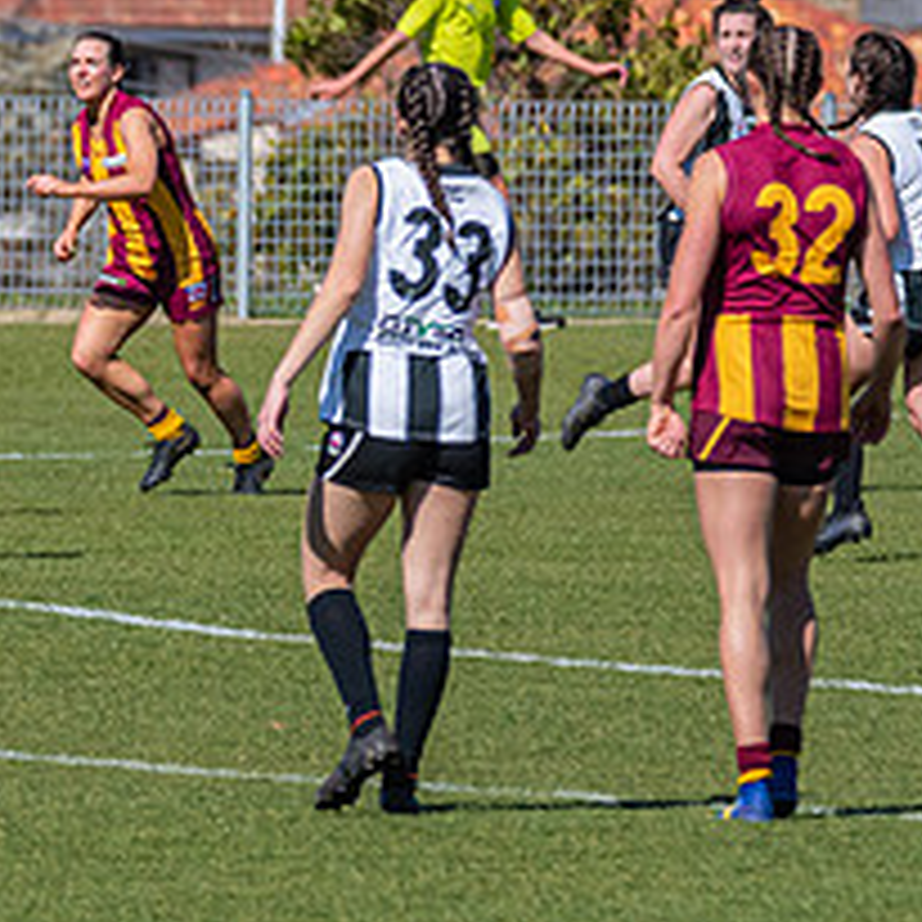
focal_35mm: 1163
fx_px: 35046
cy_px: 241
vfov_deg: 1.5
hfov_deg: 1.5
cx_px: -220
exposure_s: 1/5000
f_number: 8
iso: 800
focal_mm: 320
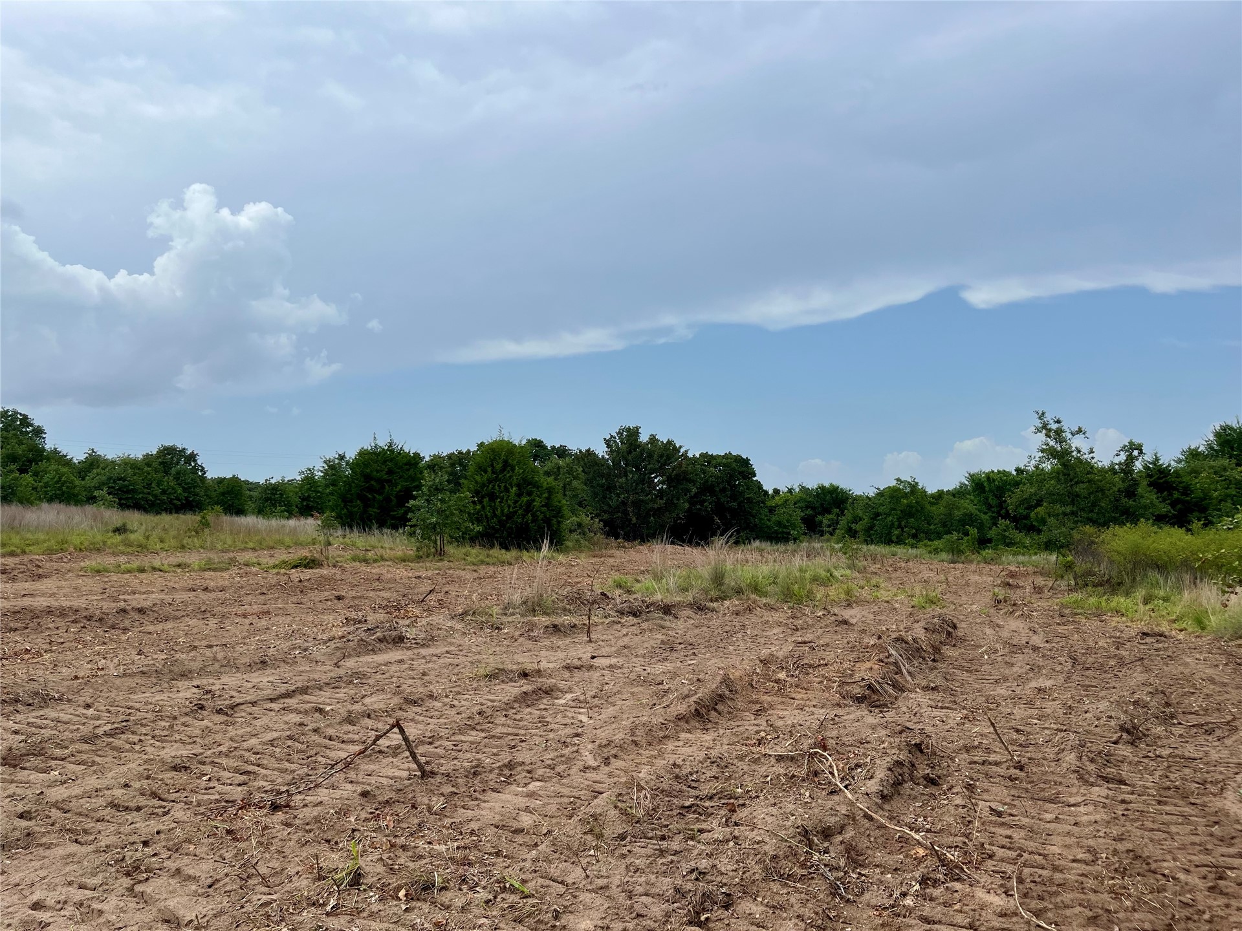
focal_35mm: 26
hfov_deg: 67.3
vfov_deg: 53.1
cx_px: 621
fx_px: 933
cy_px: 466
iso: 50
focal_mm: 5.1
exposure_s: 1/3876
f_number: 1.6
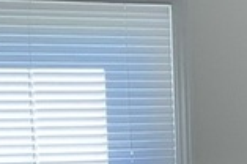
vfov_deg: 6.2
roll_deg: +1.0
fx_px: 1424
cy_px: 446
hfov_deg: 9.8
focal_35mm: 208
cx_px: 286
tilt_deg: -14.3
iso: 20
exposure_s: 1/120
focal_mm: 3
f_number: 1.8
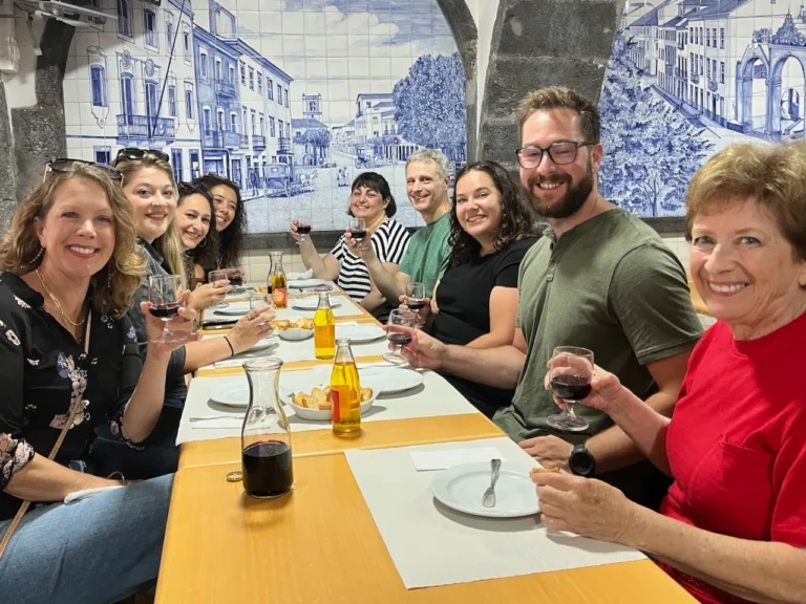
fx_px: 605
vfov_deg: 53.1
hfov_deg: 67.3
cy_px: 302
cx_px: 403
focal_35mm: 26
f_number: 1.6
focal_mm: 5.1
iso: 200
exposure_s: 1/50
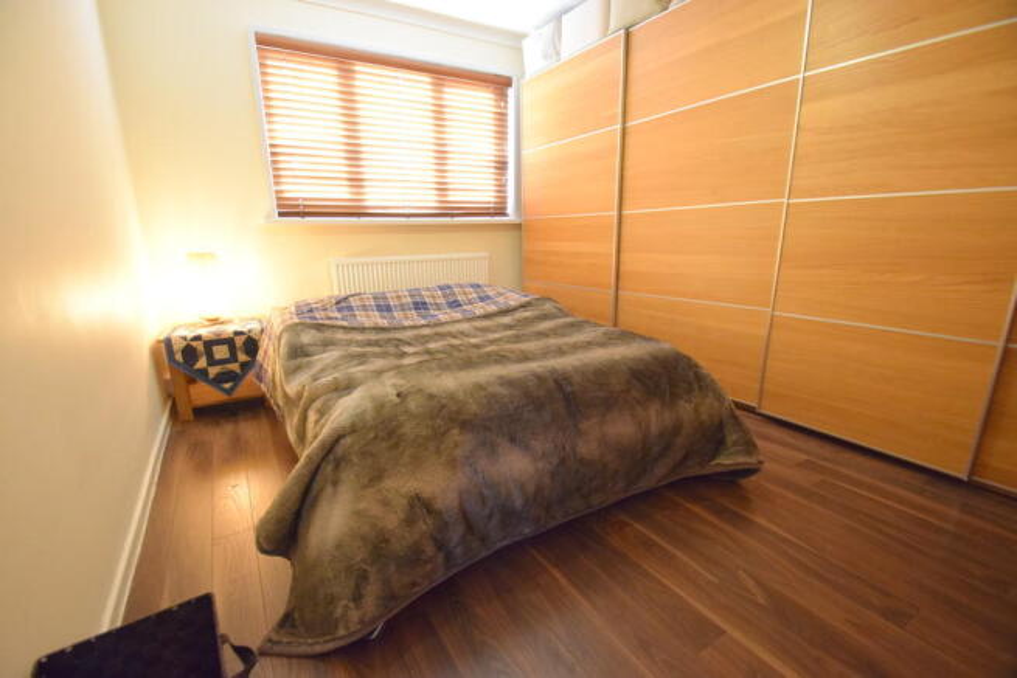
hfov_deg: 100.4
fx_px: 424
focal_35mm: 15
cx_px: 508
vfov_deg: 77.4
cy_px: 339
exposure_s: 1/60
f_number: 3.5
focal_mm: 10
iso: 3200
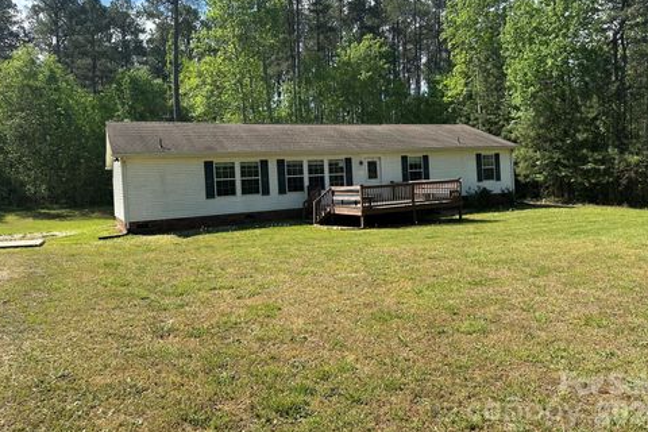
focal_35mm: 26
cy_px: 183
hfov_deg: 69.4
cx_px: 328
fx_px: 468
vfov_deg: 49.4
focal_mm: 6.86
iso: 80
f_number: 1.78
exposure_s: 1/2110
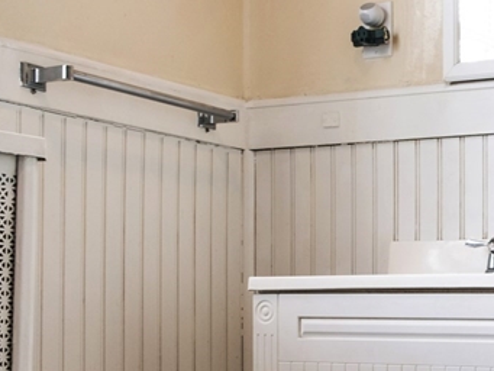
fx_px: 1114
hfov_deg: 23.0
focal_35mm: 78
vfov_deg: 18.6
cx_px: 587
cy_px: 321
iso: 160
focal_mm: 18
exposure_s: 1/2
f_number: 7.1
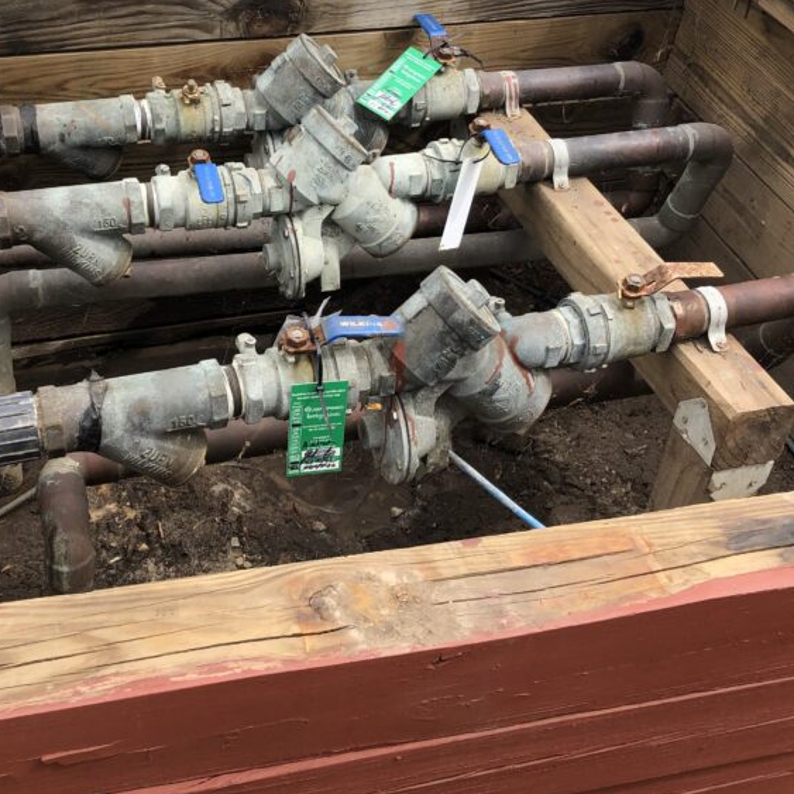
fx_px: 1168
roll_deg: -3.9
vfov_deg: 37.4
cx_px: 320
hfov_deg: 37.4
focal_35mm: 45
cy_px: 324
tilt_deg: -38.5
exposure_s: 1/787
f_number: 1.8
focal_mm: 3.99
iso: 20
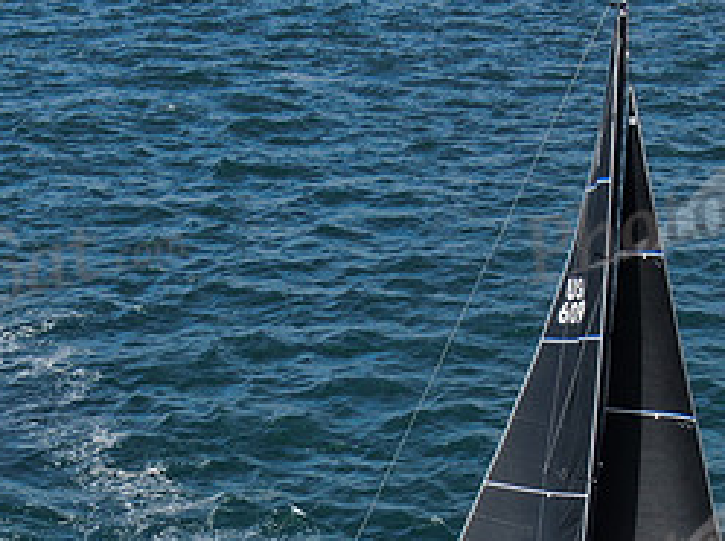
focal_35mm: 112
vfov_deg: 13.1
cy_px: 414
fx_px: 2342
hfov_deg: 17.6
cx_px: 358
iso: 100
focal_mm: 8.6
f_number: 3.8
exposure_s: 1/640
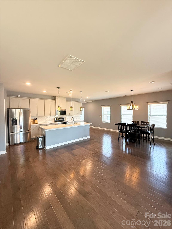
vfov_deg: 102.1
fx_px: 93
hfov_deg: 85.7
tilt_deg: +0.1
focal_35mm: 14
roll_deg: +0.3
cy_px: 114
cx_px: 86
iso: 250
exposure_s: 1/120
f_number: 2.2
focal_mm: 2.22
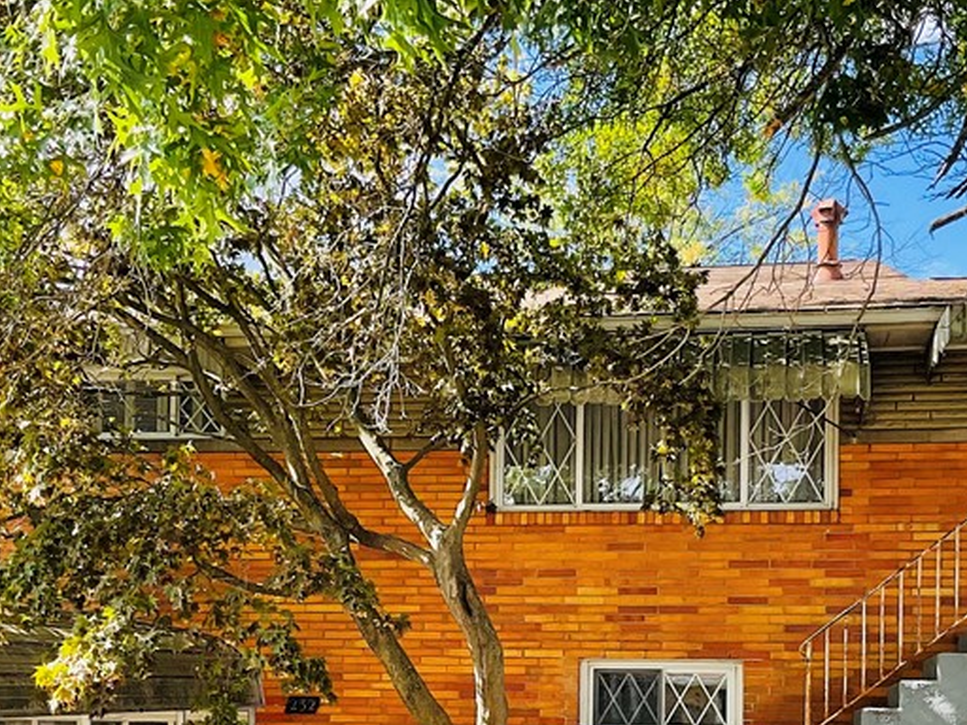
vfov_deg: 24.5
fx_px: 1620
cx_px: 527
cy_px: 659
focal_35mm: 58
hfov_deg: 33.2
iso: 16
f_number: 1.8
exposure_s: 1/400
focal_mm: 3
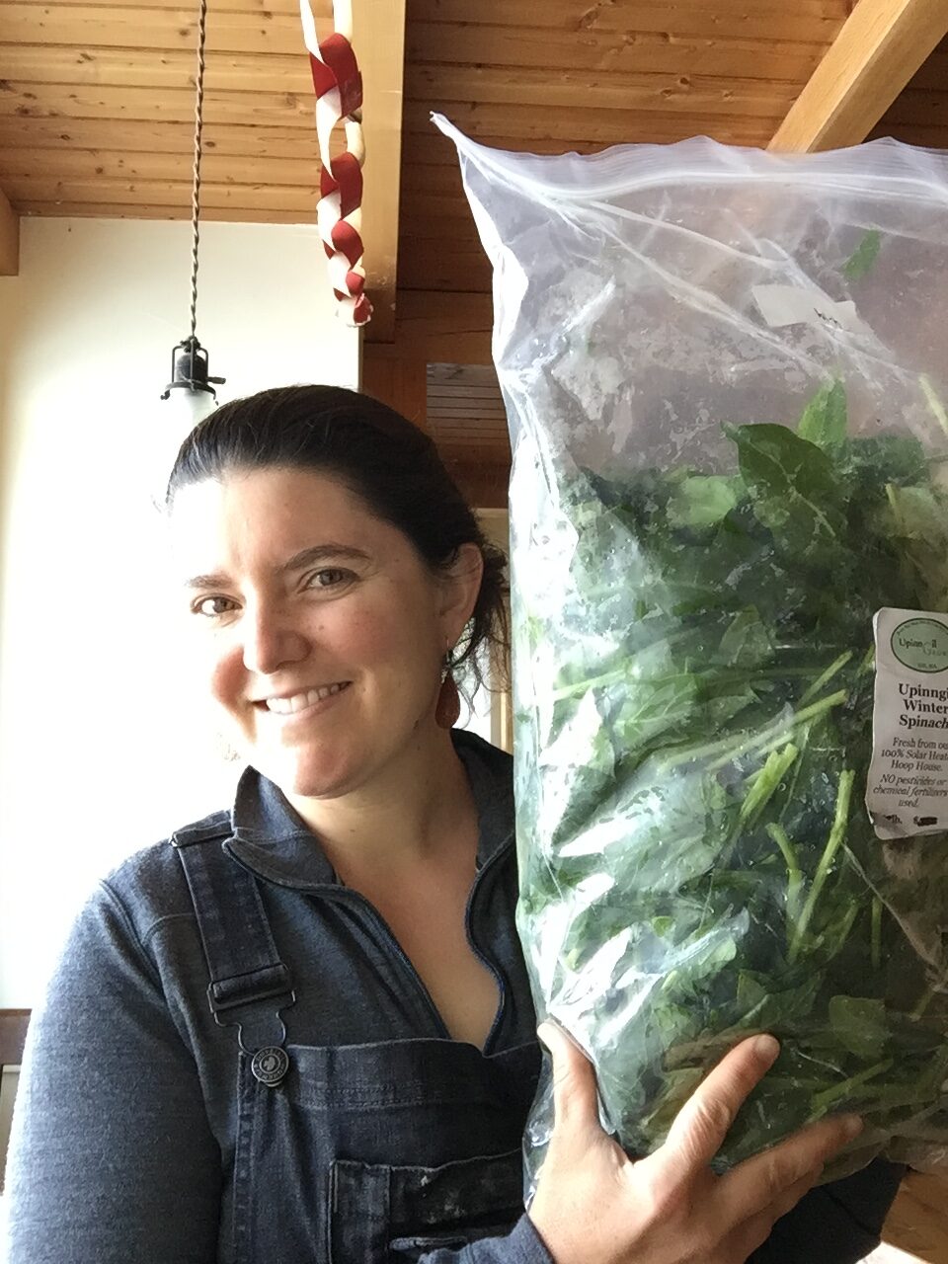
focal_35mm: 31
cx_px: 474
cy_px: 632
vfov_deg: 58.4
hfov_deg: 45.4
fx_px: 1132
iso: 64
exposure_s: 1/30
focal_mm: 2.65
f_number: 2.2
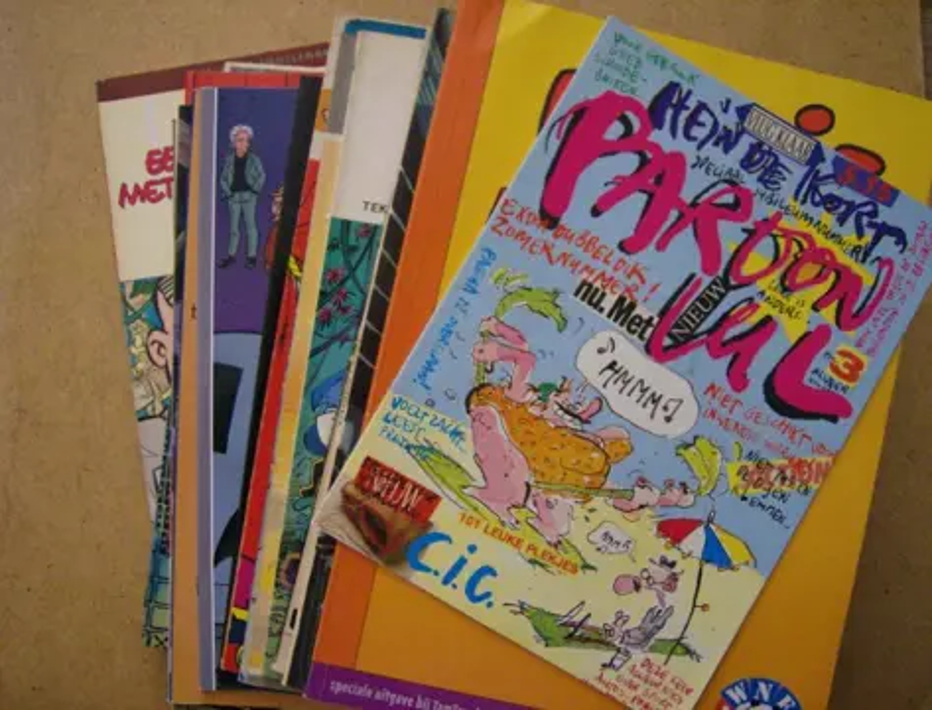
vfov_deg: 40.0
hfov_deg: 51.1
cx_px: 466
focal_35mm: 36
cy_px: 355
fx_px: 974
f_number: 2.8
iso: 200
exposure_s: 1/44.8
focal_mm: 6
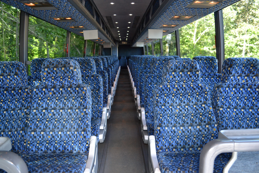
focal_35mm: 27
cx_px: 130
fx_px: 194
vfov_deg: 47.9
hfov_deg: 67.4
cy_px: 86
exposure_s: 1/60
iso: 1400
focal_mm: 18
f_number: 3.5
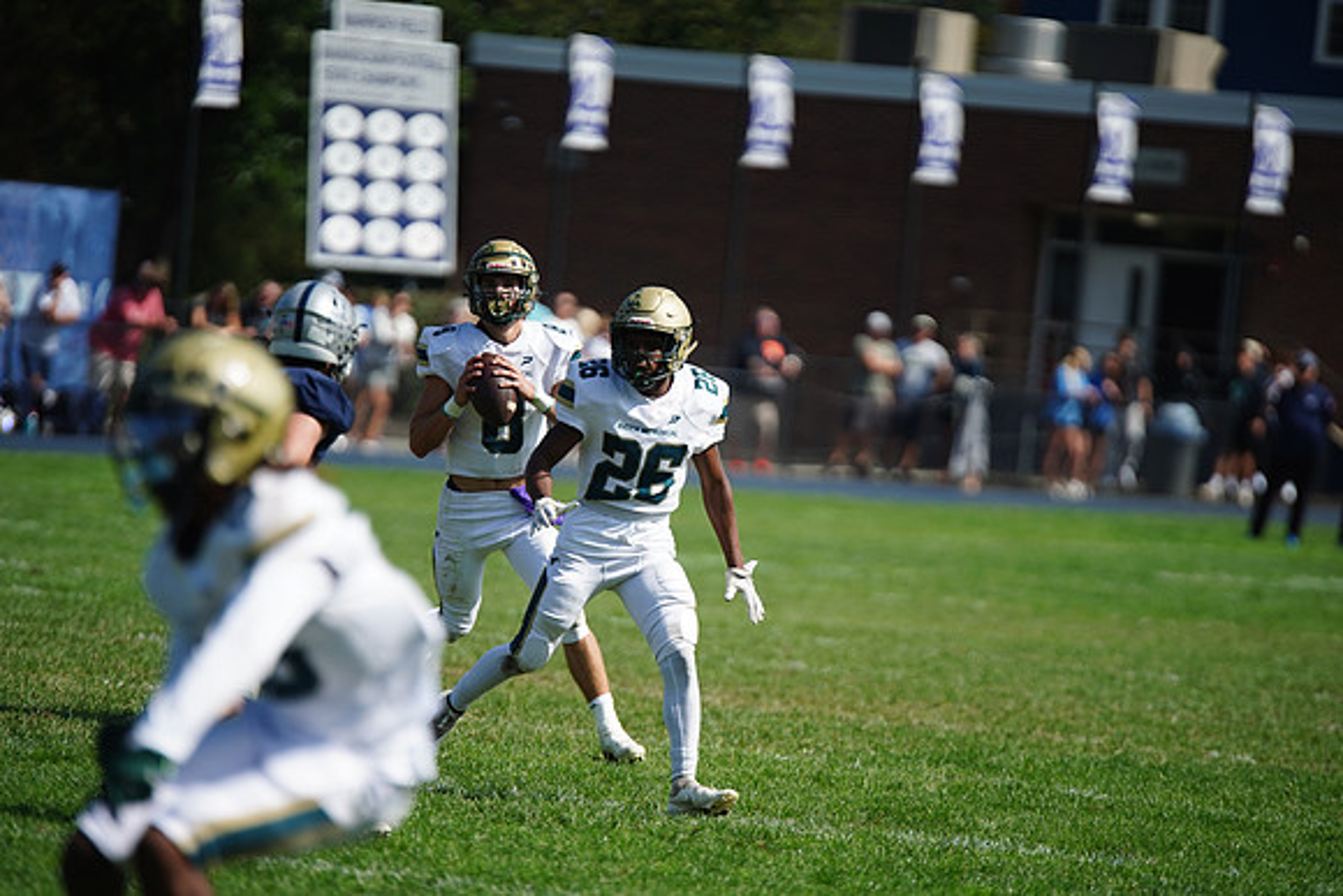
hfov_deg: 6.9
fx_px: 11194
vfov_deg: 4.6
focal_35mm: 300
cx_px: 672
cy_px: 448
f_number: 2.8
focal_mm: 300
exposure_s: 1/5000
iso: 400
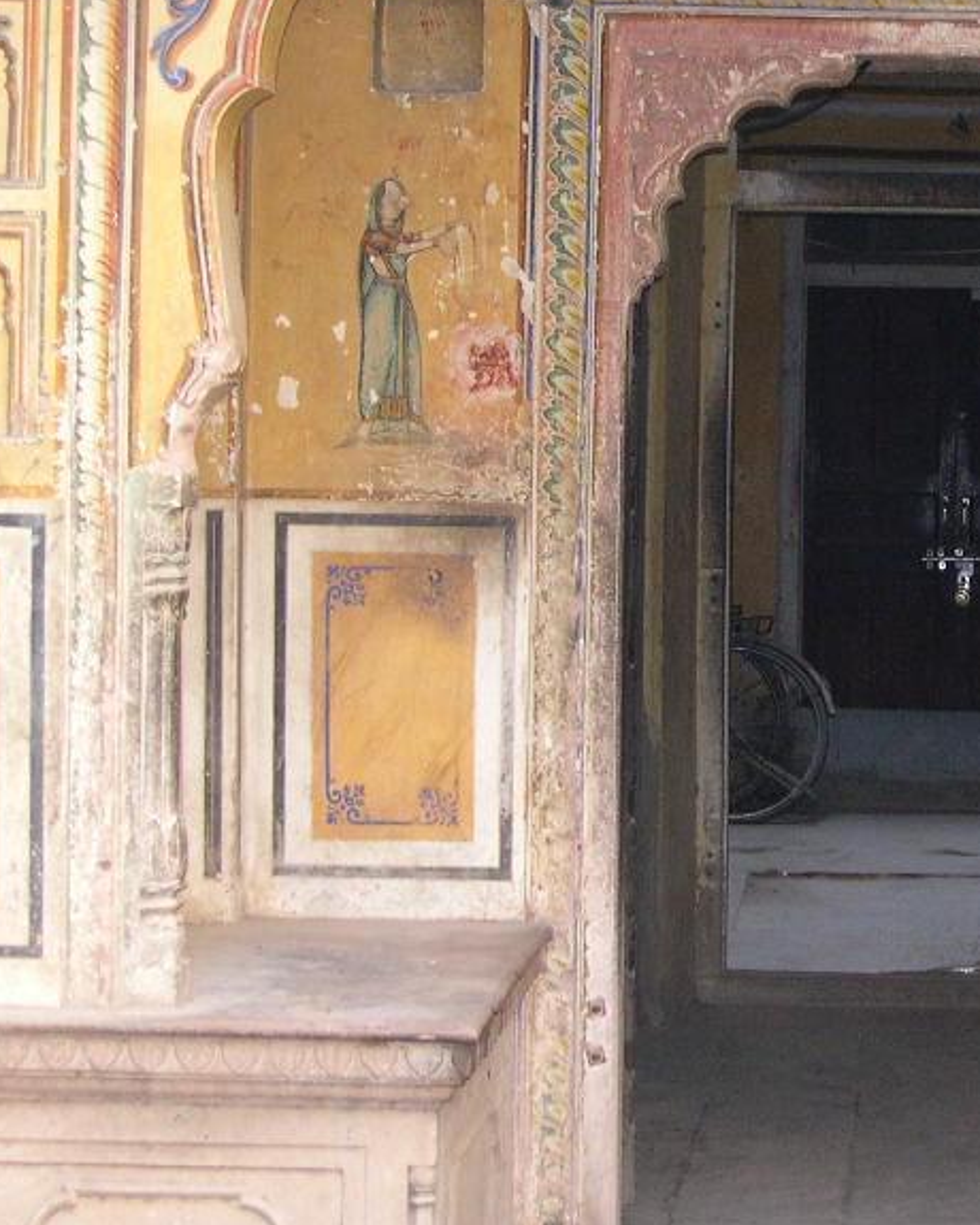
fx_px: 3589
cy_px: 415
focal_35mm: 99
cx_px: 944
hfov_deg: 15.3
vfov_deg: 19.3
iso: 336
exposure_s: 1/60
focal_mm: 12.2
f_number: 3.4
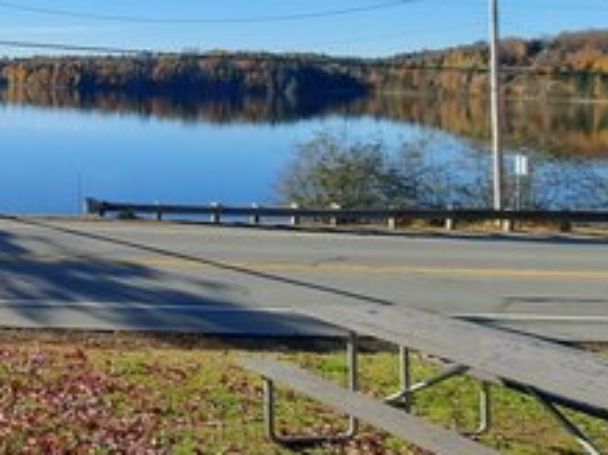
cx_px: -153
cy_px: 86
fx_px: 667
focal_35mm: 38
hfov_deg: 35.9
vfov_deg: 36.3
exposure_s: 1/1176
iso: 40
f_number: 2.2
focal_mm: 1.74
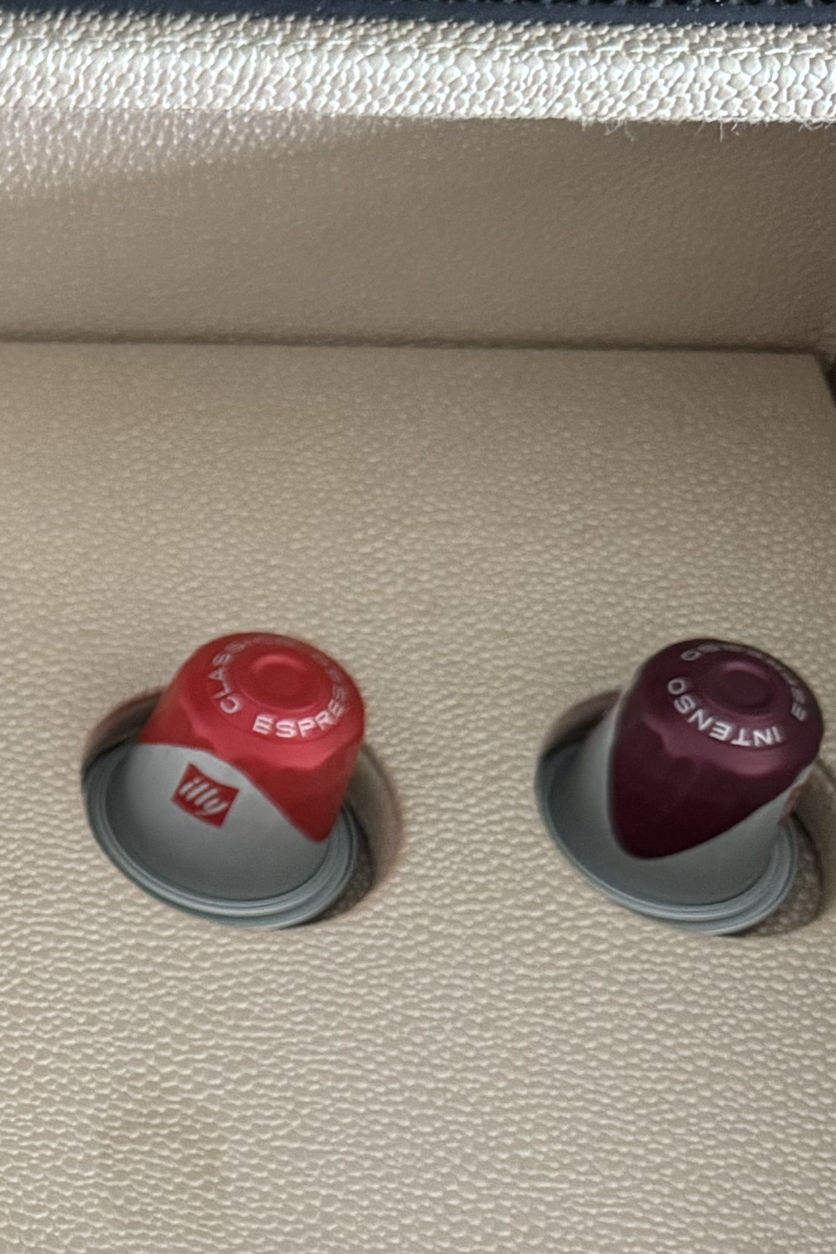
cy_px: 1061
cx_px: -664
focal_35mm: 78
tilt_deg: -57.5
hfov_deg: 15.2
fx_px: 2716
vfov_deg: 25.4
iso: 400
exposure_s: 1/60
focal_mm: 6.76
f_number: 1.78
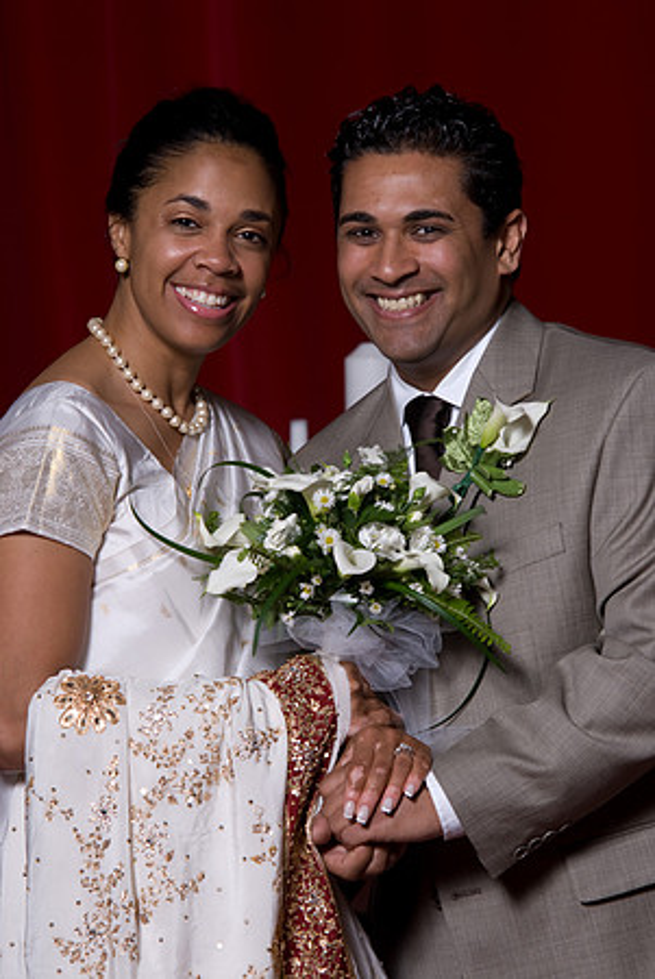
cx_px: 328
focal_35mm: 195
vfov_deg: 10.5
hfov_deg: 7.1
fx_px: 5309
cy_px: 490
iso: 100
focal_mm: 130
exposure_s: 1/125
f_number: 5.6
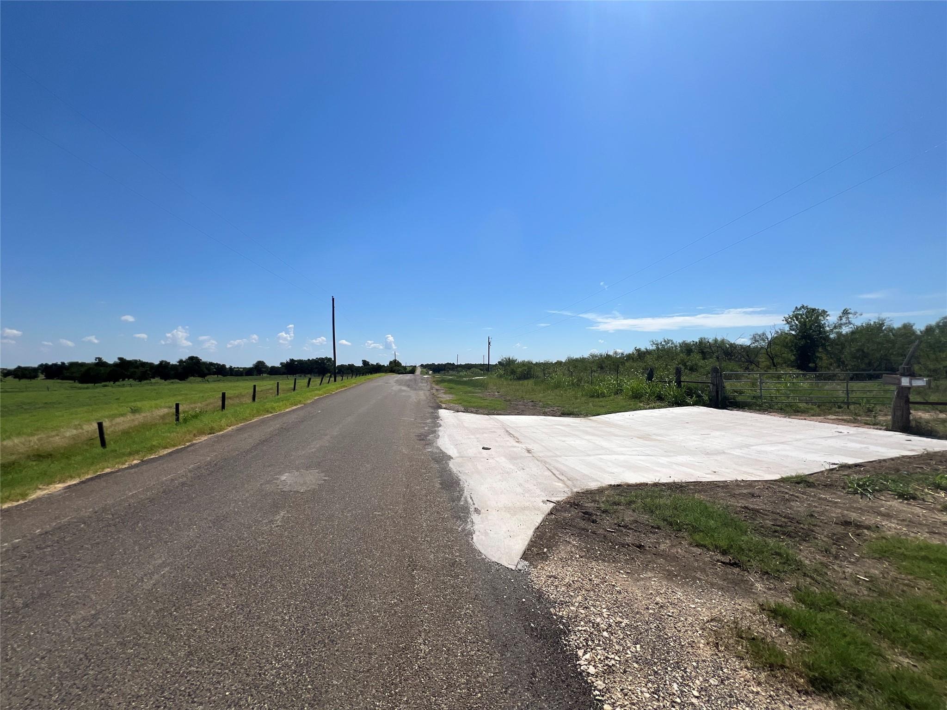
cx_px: 474
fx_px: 356
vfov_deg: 89.9
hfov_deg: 106.2
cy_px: 355
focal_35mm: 13
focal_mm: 1.57
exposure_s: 1/4219
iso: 40
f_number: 1.8
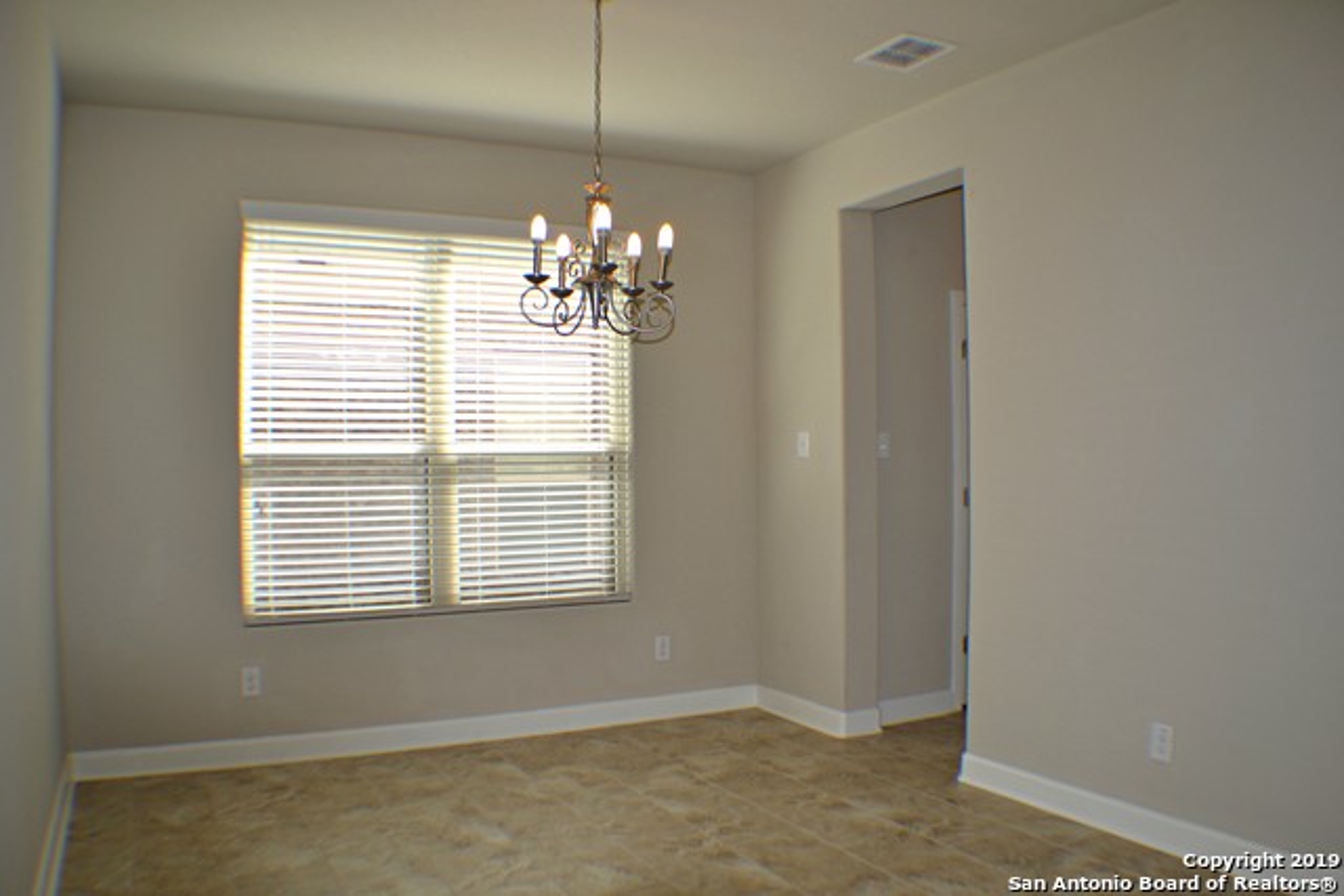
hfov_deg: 57.2
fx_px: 1232
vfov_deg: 40.0
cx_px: 672
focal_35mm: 33
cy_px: 448
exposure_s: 1/125
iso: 140
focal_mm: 22
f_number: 4
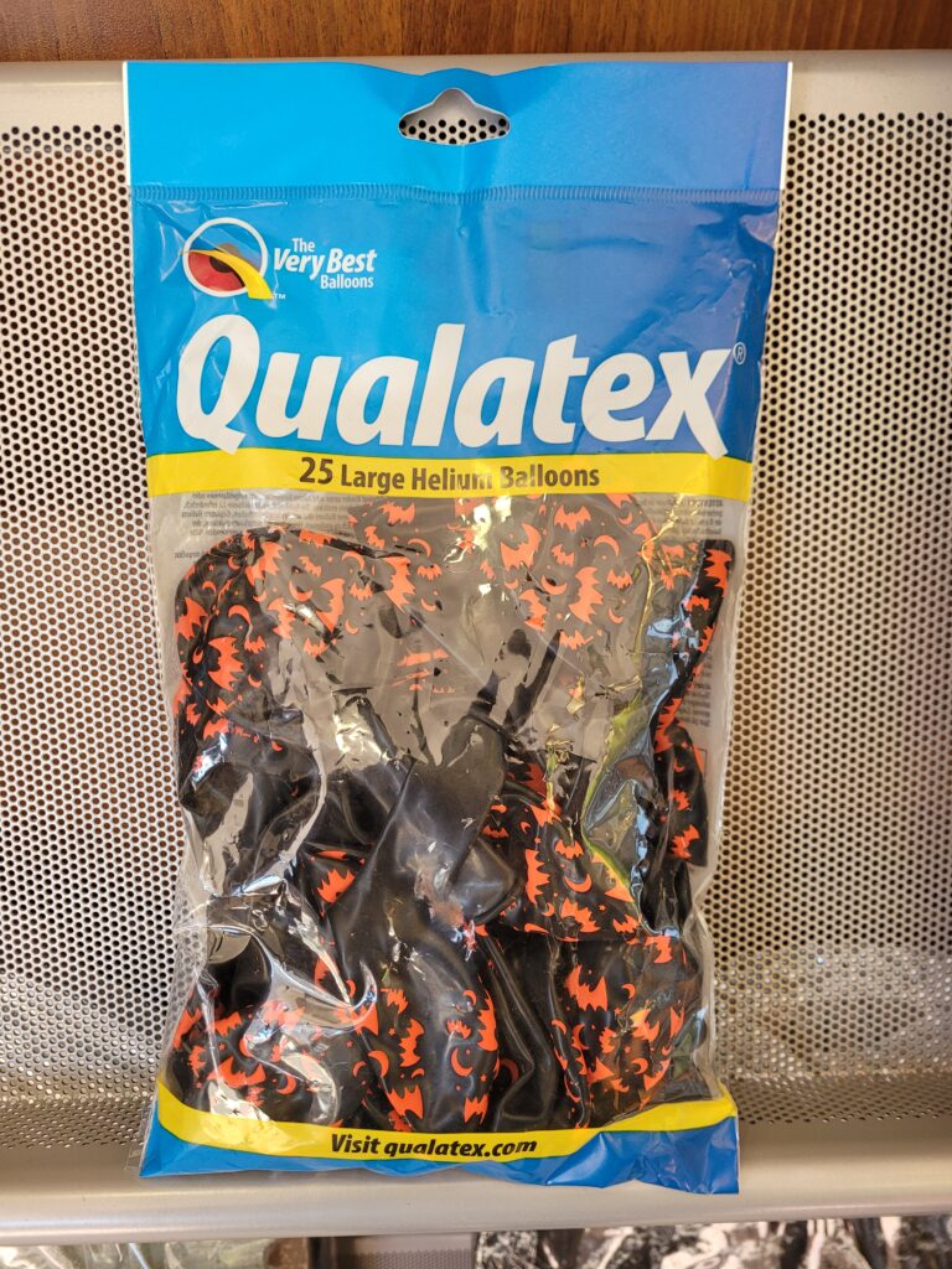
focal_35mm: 26
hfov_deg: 53.1
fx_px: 953
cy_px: 634
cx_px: 476
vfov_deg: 67.3
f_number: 1.8
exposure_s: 1/100
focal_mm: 5.4
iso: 125
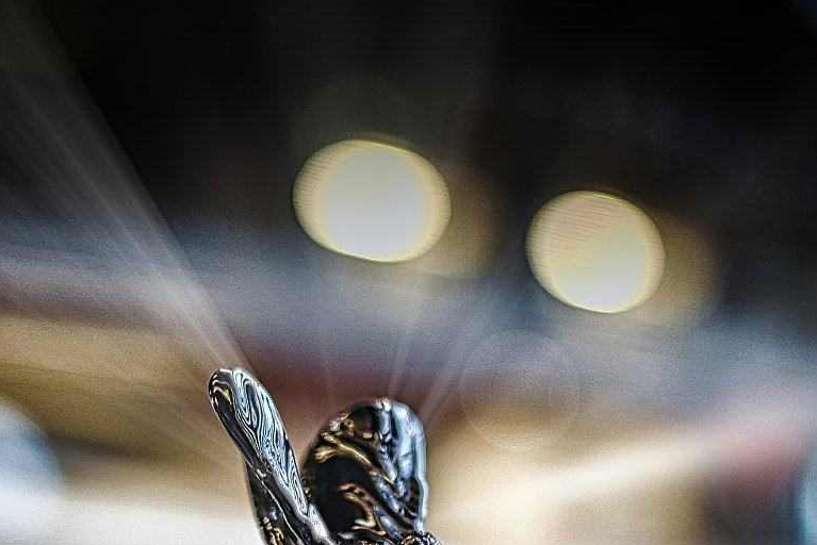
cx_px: 338
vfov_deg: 18.2
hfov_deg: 27.6
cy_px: 538
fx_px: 1657
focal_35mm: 73
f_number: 1.4
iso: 200
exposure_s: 1/40
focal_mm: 35
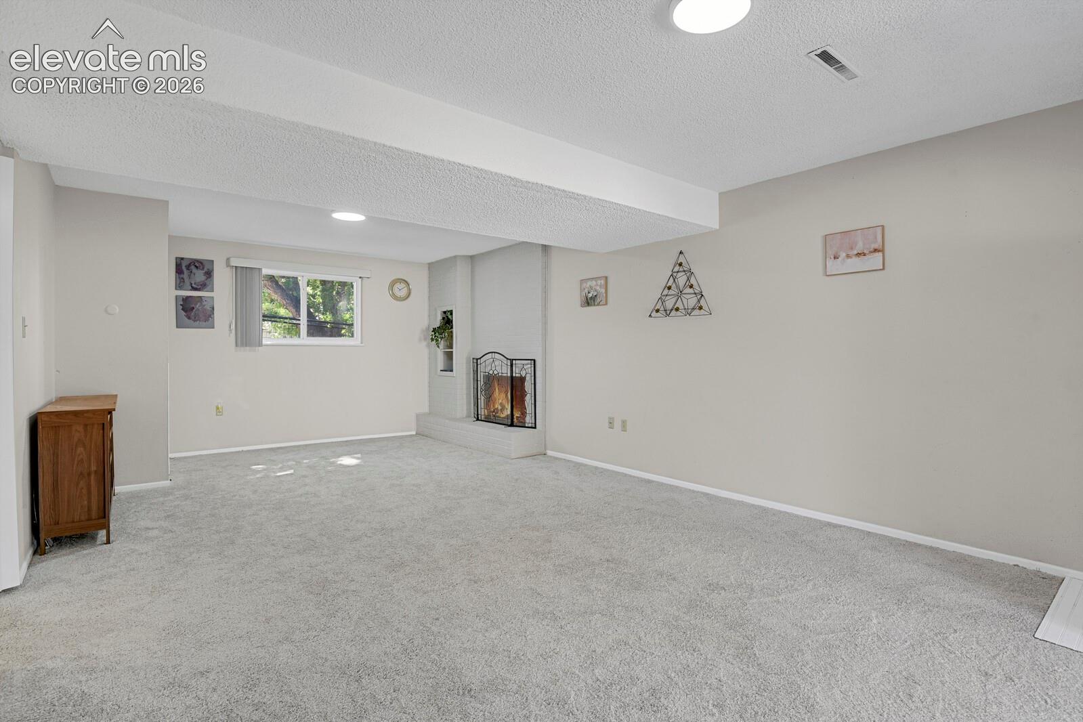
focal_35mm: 17
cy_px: 361
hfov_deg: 93.3
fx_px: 511
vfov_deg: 70.4
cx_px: 542
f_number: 8
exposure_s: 1/20
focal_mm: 17
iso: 8000
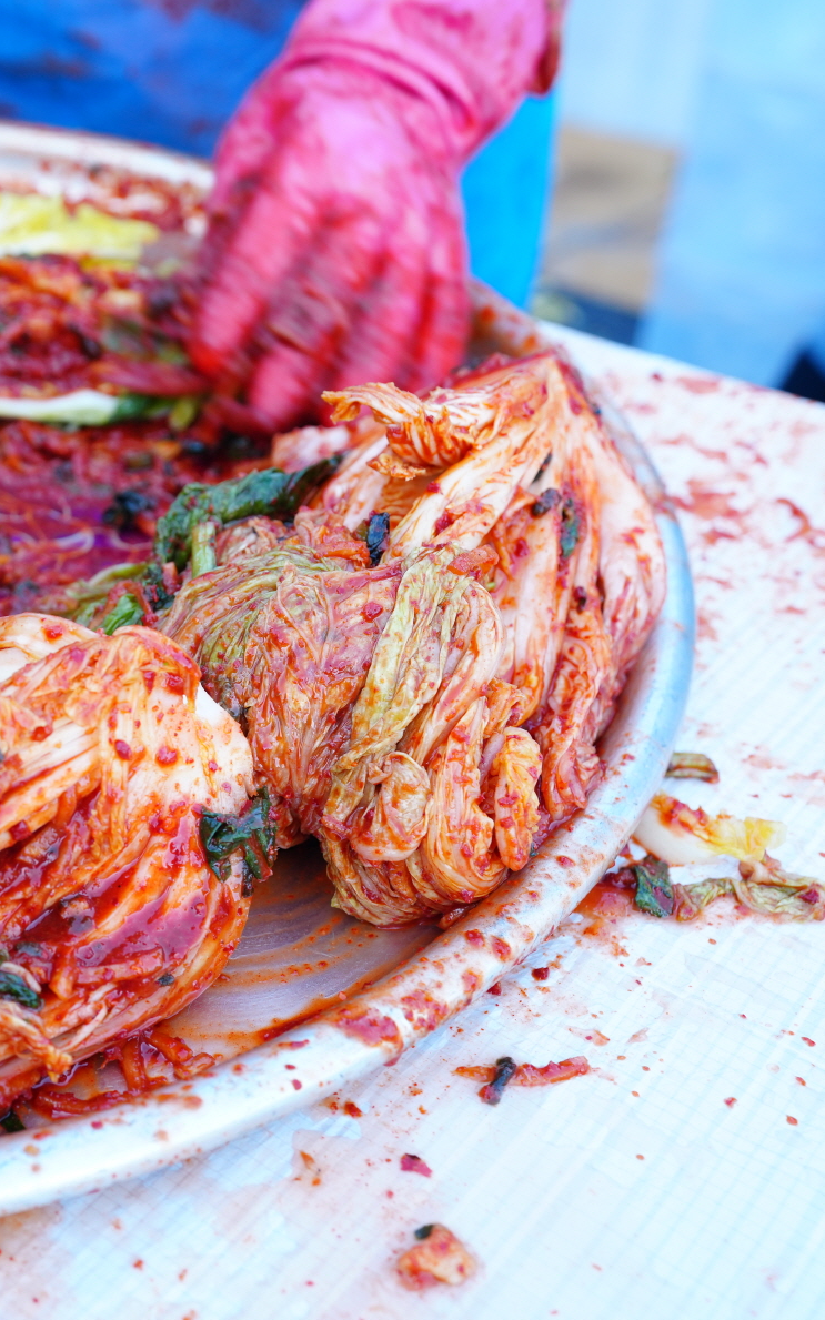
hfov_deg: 22.8
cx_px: -43
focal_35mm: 54
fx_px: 1943
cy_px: 662
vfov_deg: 37.5
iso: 400
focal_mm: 35
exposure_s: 1/125
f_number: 4
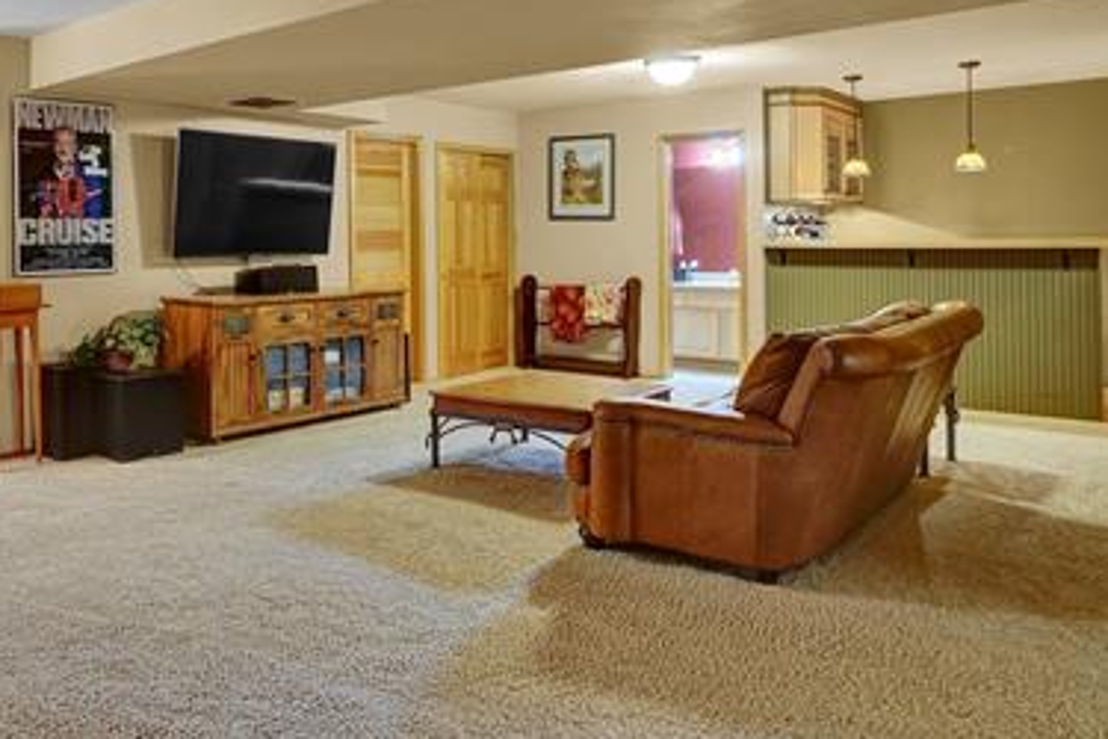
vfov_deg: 44.2
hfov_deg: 60.1
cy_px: 238
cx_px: 272
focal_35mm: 29
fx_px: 892
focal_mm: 17
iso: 400
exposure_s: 1/2.5
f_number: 8
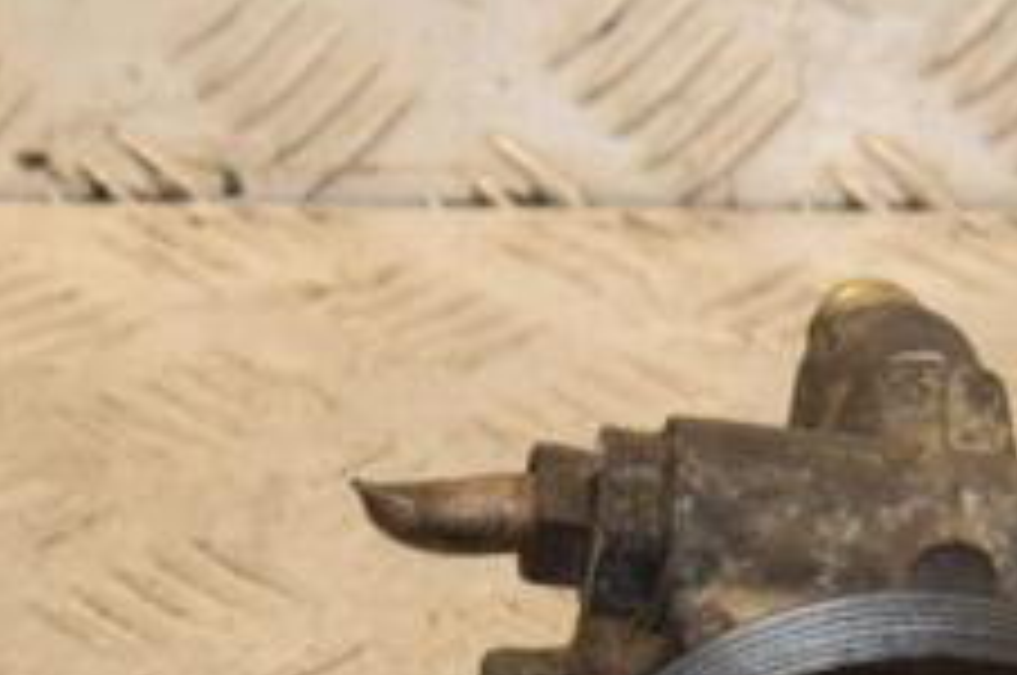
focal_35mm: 299
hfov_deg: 6.9
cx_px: 900
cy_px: 891
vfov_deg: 4.6
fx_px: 8444
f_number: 11
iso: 800
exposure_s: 1/50
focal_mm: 75
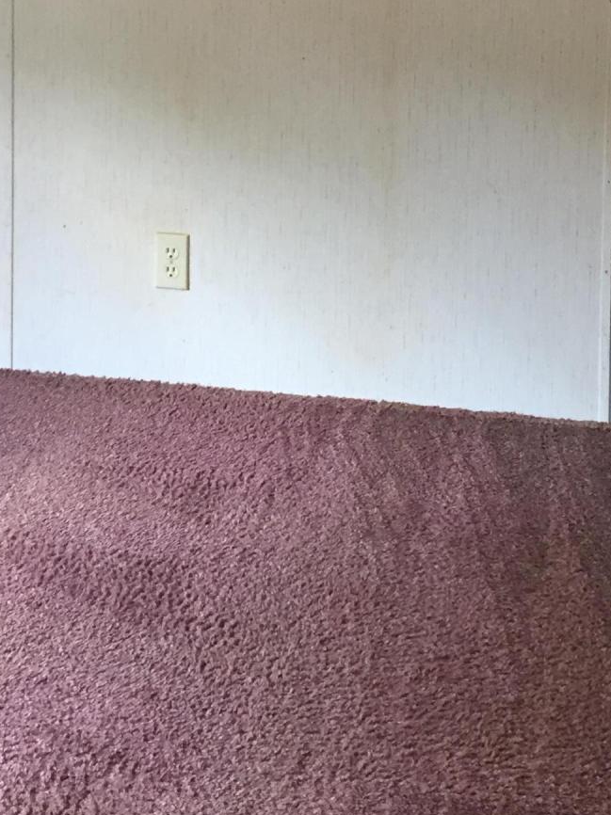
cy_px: -84
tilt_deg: -4.8
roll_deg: +1.0
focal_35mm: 67
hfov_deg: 21.9
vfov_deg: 26.6
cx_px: 247
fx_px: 1578
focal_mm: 4.15
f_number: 2.2
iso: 80
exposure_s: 1/30
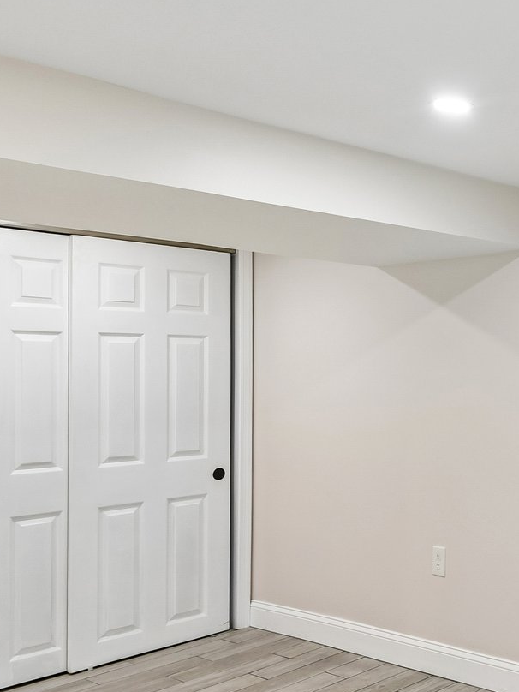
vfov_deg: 47.8
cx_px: 713
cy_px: 375
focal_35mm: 39
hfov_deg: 28.5
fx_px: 780
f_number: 8
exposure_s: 1/30
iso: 400
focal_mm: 16
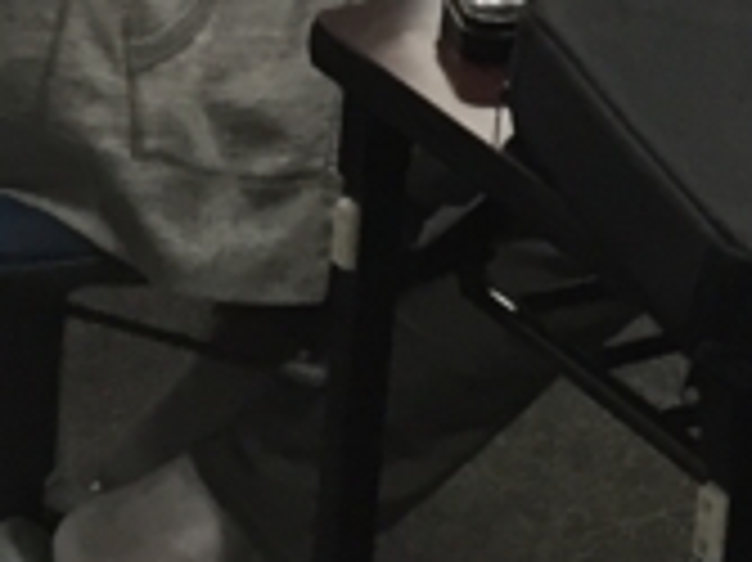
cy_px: -1106
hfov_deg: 10.7
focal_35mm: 178
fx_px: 3864
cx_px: 1171
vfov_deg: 7.4
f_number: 2.2
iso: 80
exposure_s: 1/30
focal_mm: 4.15
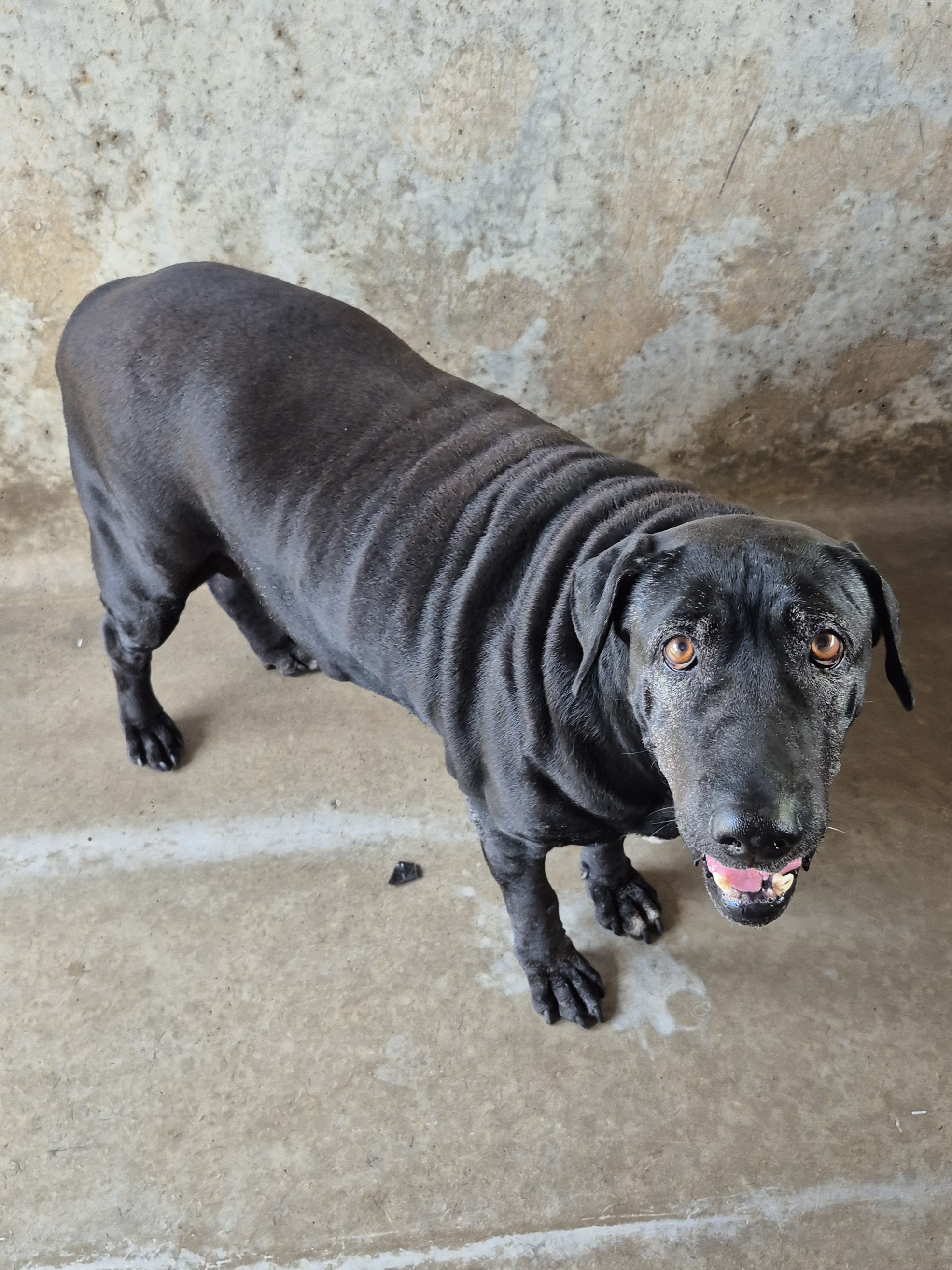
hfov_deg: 58.9
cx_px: 476
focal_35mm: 23
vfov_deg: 73.9
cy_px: 635
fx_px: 844
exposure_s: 1/100
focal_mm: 5.4
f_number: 1.8
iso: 200
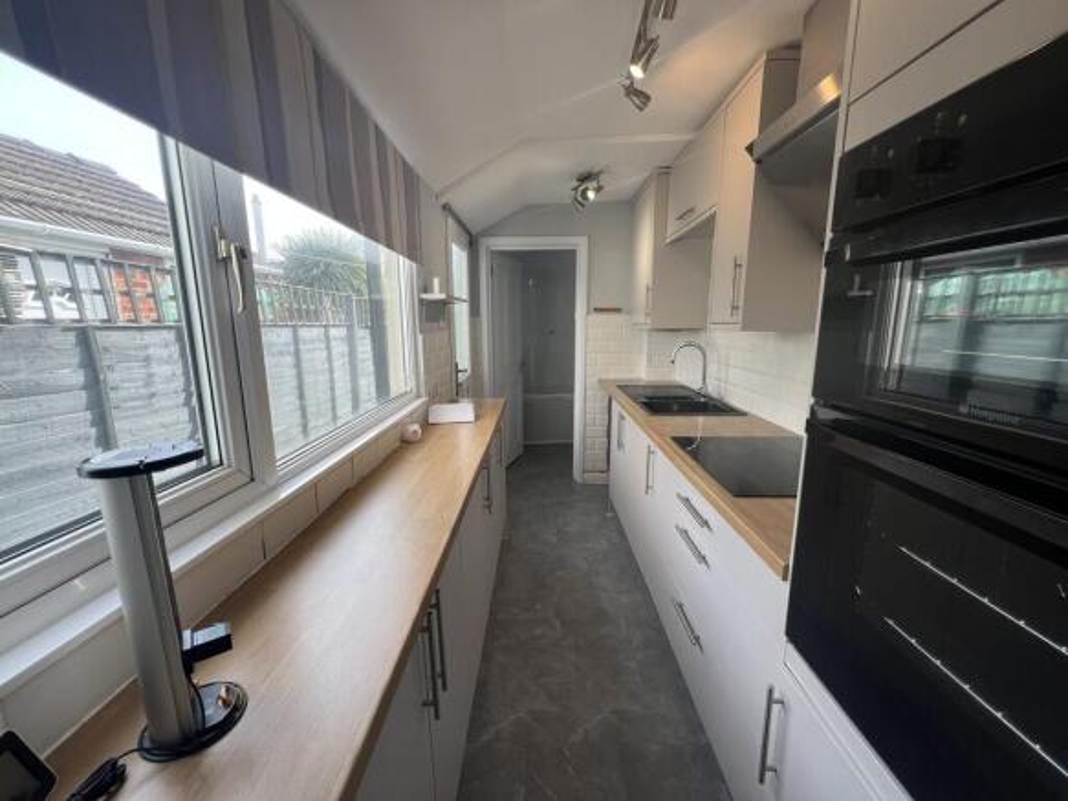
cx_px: 534
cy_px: 400
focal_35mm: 13
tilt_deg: -9.7
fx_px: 401
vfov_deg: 89.9
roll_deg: -0.2
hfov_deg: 106.2
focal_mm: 1.57
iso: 32
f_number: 1.8
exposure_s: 1/106
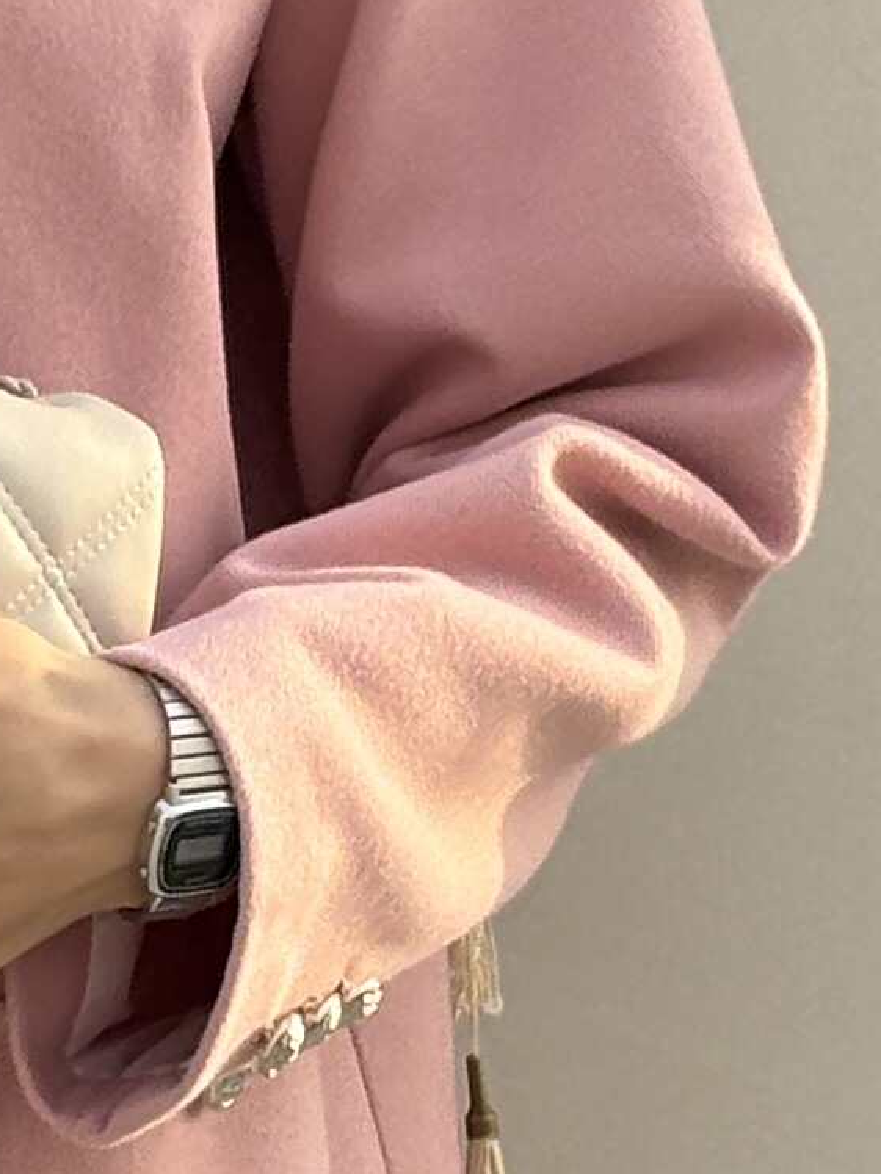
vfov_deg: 7.1
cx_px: -361
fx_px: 9499
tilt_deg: -7.5
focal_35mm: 280
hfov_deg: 5.3
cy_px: 812
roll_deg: -0.2
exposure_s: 1/1048
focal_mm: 5.96
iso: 40
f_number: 1.6
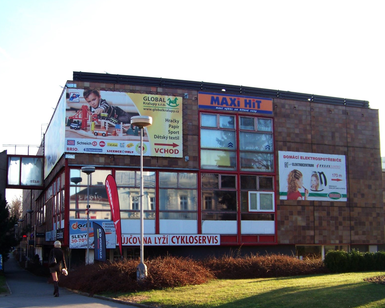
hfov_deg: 40.2
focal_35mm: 46
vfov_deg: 32.6
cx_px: 155
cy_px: 187
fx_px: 524
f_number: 2.8
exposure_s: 1/160
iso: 64
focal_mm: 5.85
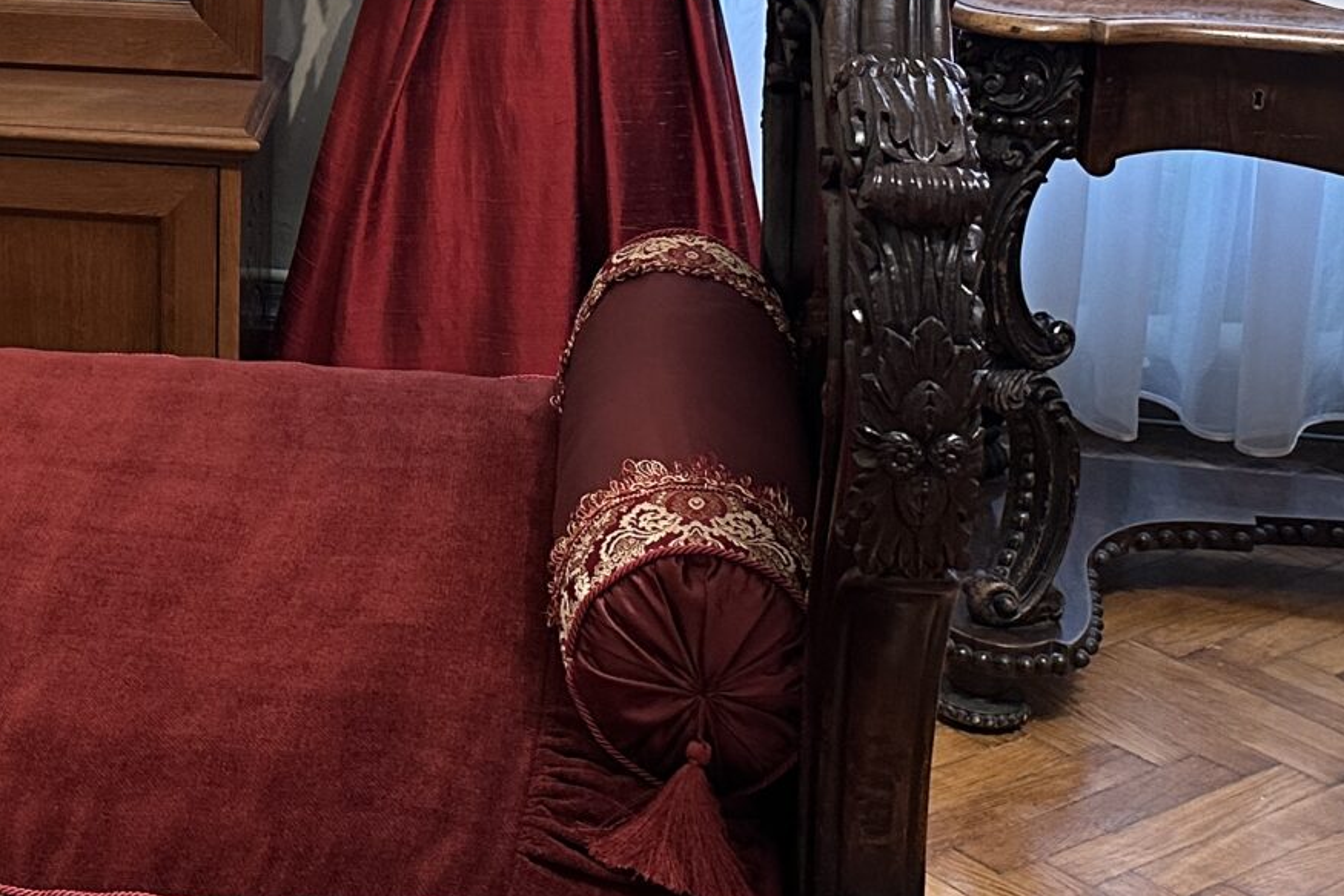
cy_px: -72
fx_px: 2726
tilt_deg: -11.5
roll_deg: -0.1
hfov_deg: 25.9
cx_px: -75
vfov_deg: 18.1
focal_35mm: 73
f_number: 1.78
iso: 250
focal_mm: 6.86
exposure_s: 1/50
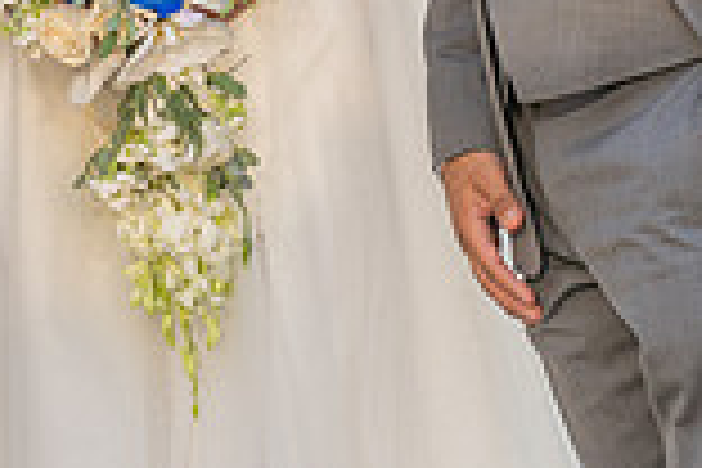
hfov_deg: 7.8
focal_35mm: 261
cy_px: -250
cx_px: -90
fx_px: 5089
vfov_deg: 5.2
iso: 200
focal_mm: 70
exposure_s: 1/160
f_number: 5
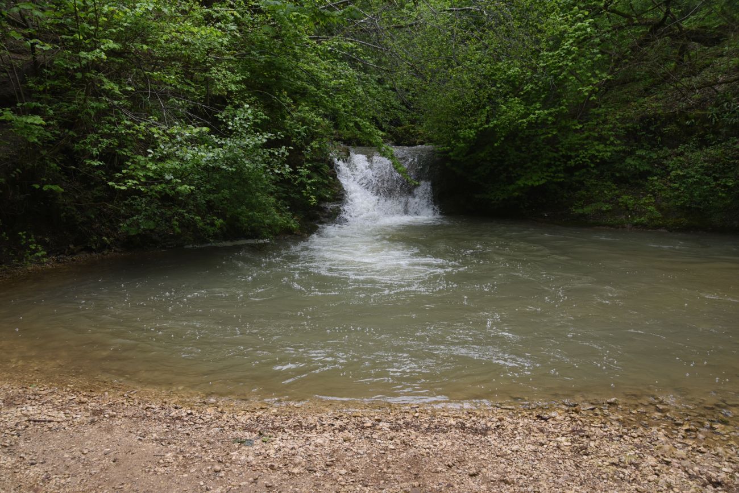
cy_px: 246
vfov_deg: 42.3
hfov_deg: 60.3
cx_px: 370
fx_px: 636
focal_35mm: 31
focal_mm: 31
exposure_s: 1/400
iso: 800
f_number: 9
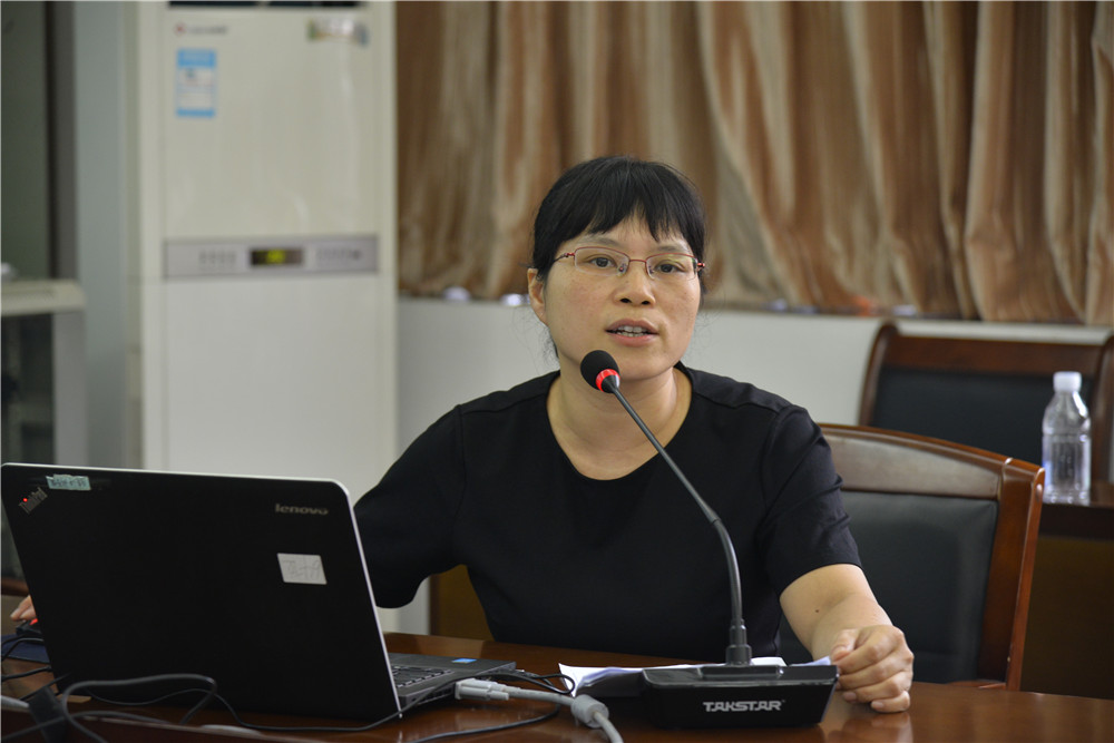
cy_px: 372
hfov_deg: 17.1
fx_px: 3714
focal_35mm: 120
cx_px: 557
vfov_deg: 11.4
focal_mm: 120
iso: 1000
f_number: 5
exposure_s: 1/80
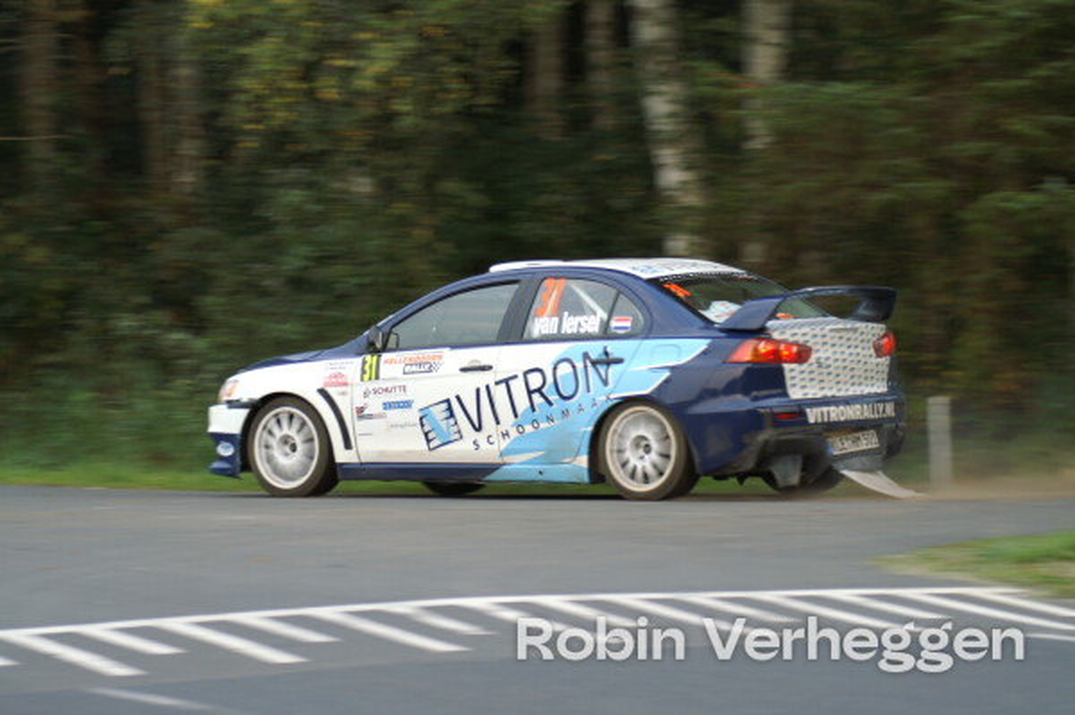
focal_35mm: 202
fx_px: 6042
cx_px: 538
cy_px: 358
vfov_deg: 6.8
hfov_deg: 10.2
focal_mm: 135
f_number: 5.6
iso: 400
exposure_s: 1/80
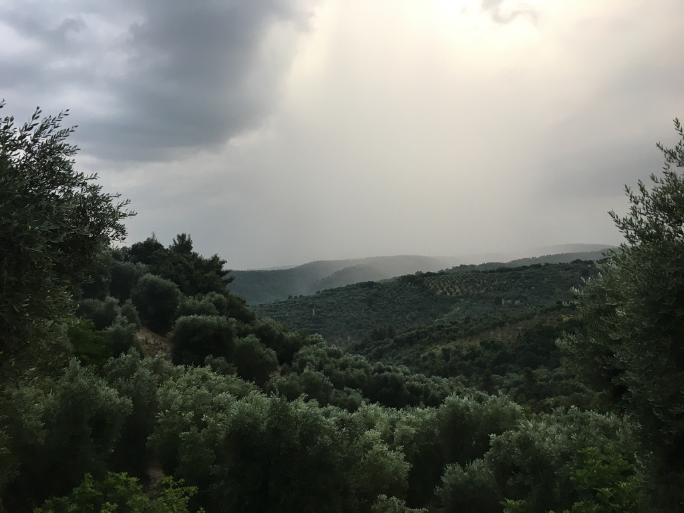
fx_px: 573
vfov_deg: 48.2
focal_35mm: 29
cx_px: 342
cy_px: 256
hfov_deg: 61.7
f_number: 2.2
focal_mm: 4.15
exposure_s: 1/33
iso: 64
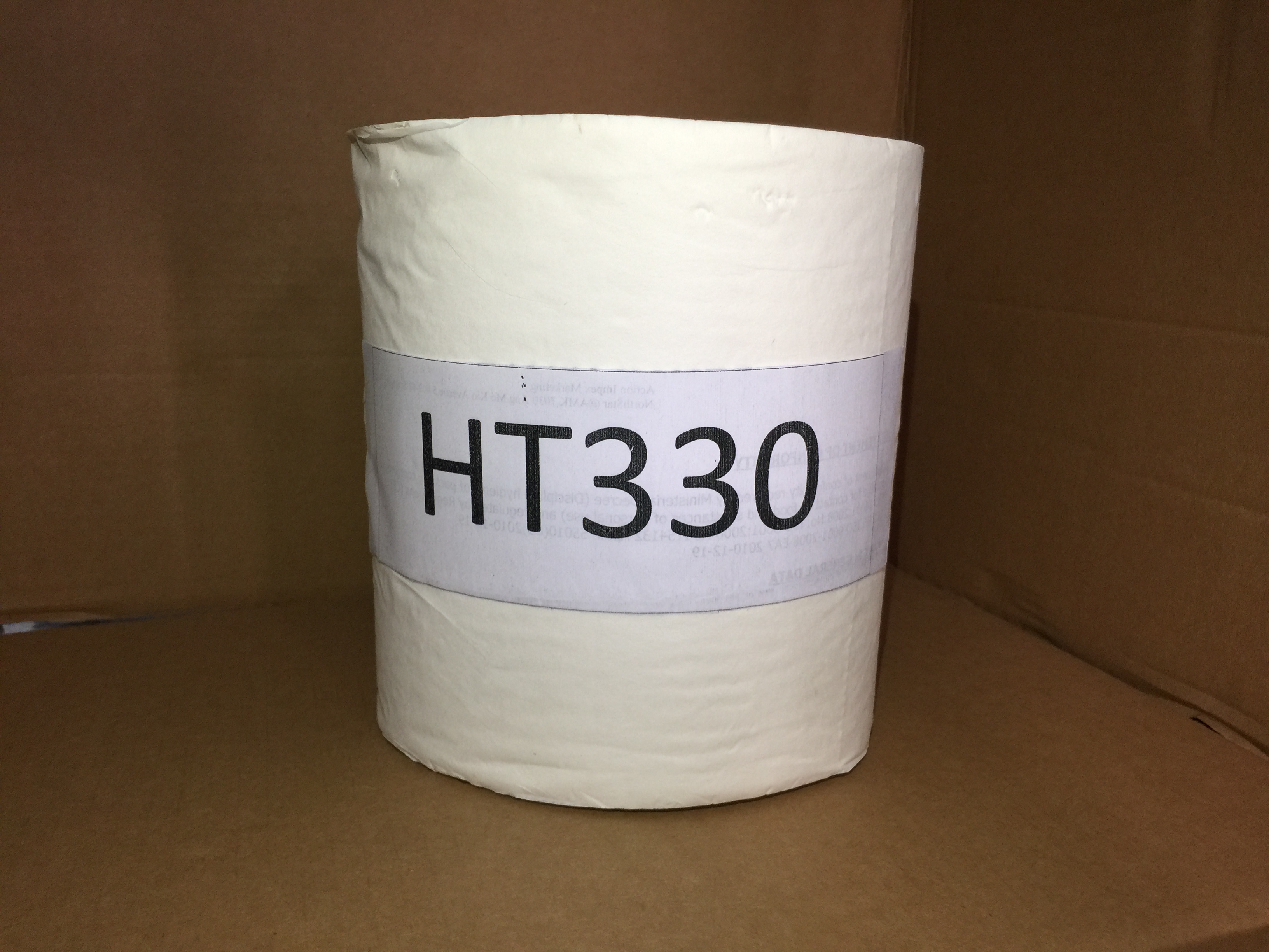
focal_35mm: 29
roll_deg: -2.1
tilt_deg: -13.8
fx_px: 1063
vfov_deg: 48.2
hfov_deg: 61.7
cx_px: 634
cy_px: 476
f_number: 2.2
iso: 50
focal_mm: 4.15
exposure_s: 1/33
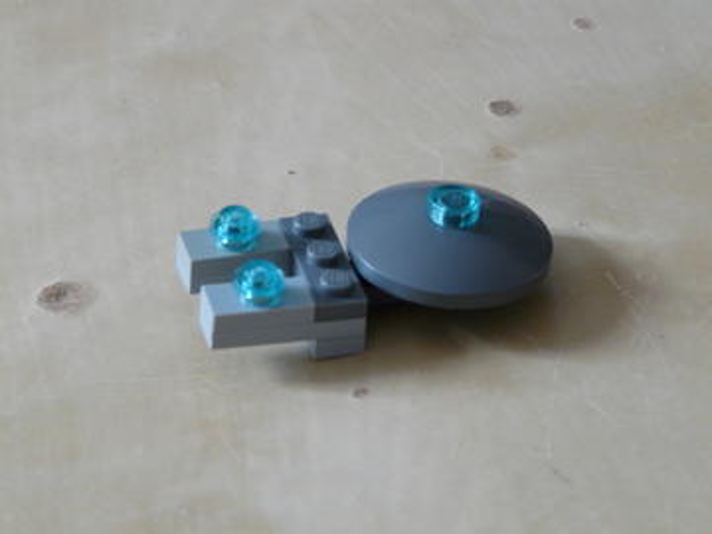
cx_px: 356
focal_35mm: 161
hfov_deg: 12.3
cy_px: 267
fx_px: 3312
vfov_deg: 9.2
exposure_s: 1/13
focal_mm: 26.4
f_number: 3.6
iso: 200
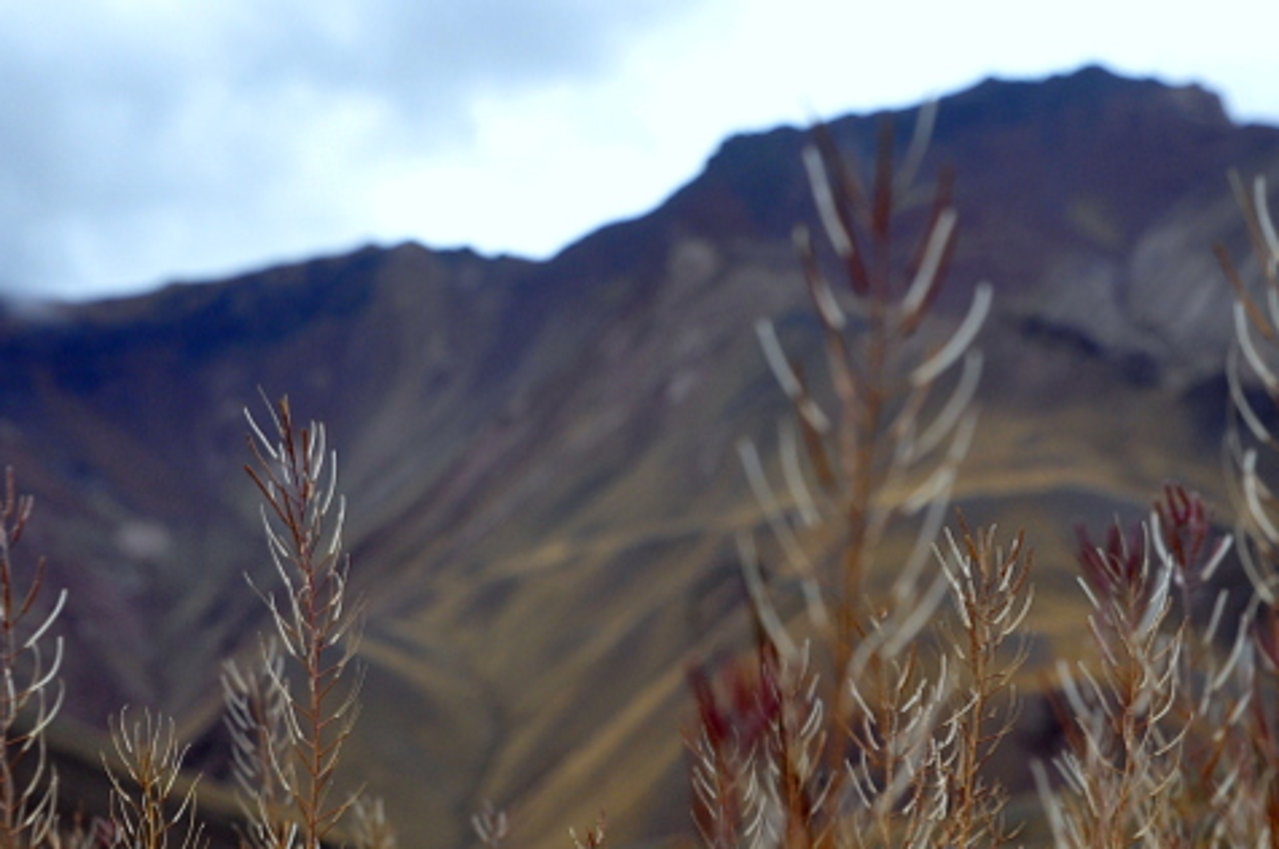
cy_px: 672
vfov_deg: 11.7
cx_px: 739
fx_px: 4116
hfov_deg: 17.7
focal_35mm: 116
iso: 400
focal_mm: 46
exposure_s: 1/500
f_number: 11
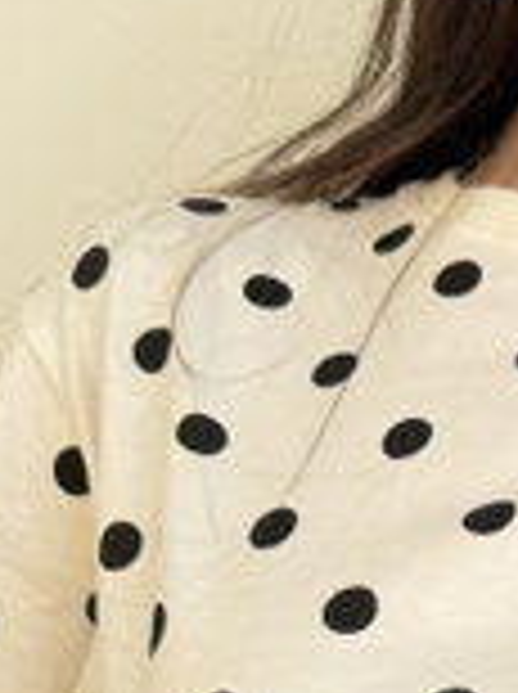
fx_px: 1661
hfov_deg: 16.7
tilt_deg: -8.4
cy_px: 952
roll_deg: -0.4
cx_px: 669
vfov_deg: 21.0
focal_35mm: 83
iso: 80
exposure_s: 1/1075
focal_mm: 6.76
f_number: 1.78
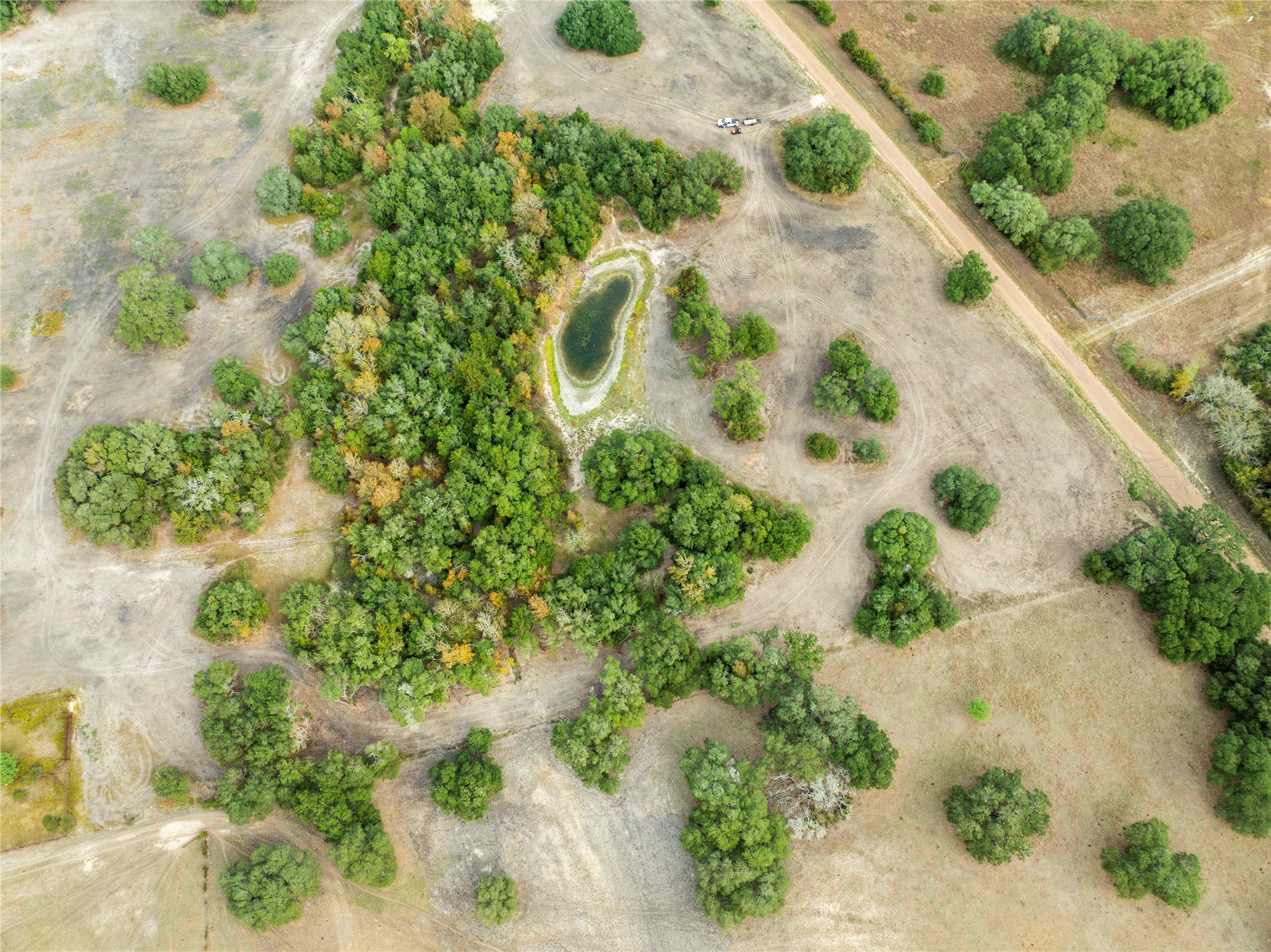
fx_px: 881
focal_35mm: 24
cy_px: 476
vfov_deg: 56.8
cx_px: 636
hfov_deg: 71.6
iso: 100
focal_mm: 12.29
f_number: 2.8
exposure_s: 1/320
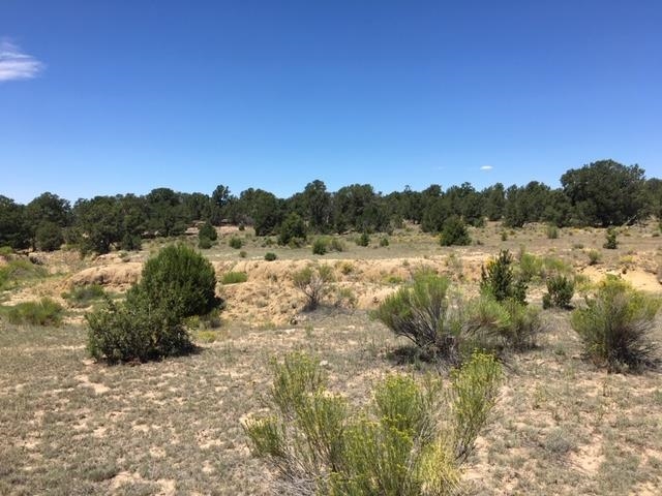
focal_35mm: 29
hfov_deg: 61.7
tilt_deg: -3.3
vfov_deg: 48.2
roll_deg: +1.1
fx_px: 555
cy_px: 248
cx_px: 331
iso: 25
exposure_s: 1/1672
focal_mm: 4.15
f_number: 2.2
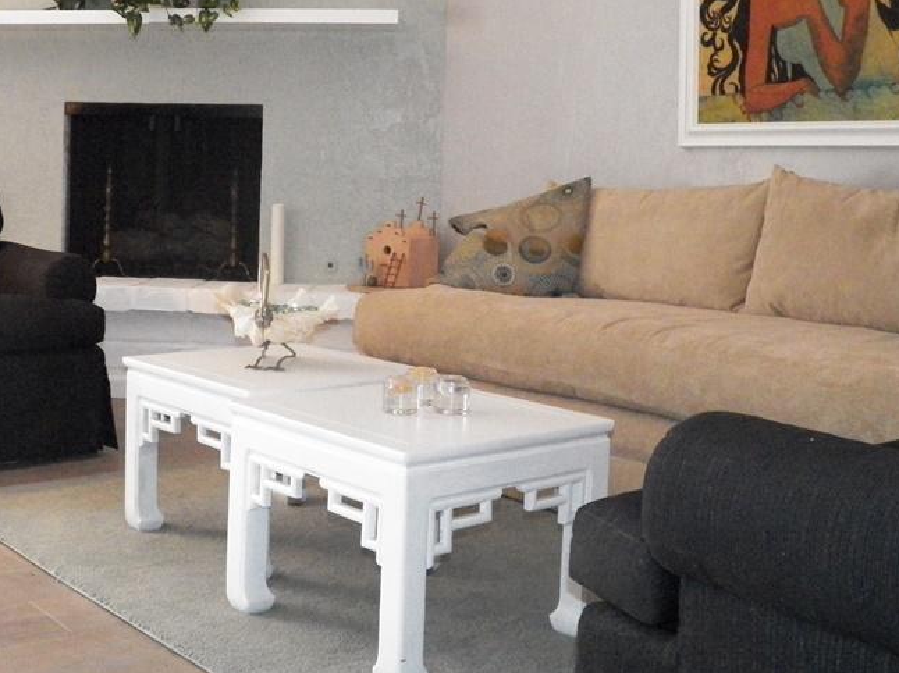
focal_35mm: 48
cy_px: 207
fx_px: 1246
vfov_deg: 30.0
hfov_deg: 39.0
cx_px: 267
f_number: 2.8
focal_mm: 5.5
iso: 1600
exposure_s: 1/200
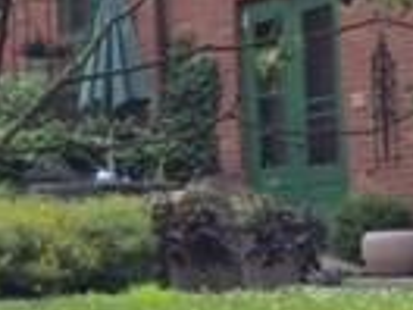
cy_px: 44
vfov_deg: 10.5
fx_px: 1682
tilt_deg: +8.3
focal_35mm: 141
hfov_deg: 13.4
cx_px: -160
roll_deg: +0.2
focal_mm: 4.15
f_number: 2.2
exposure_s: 1/373
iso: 32
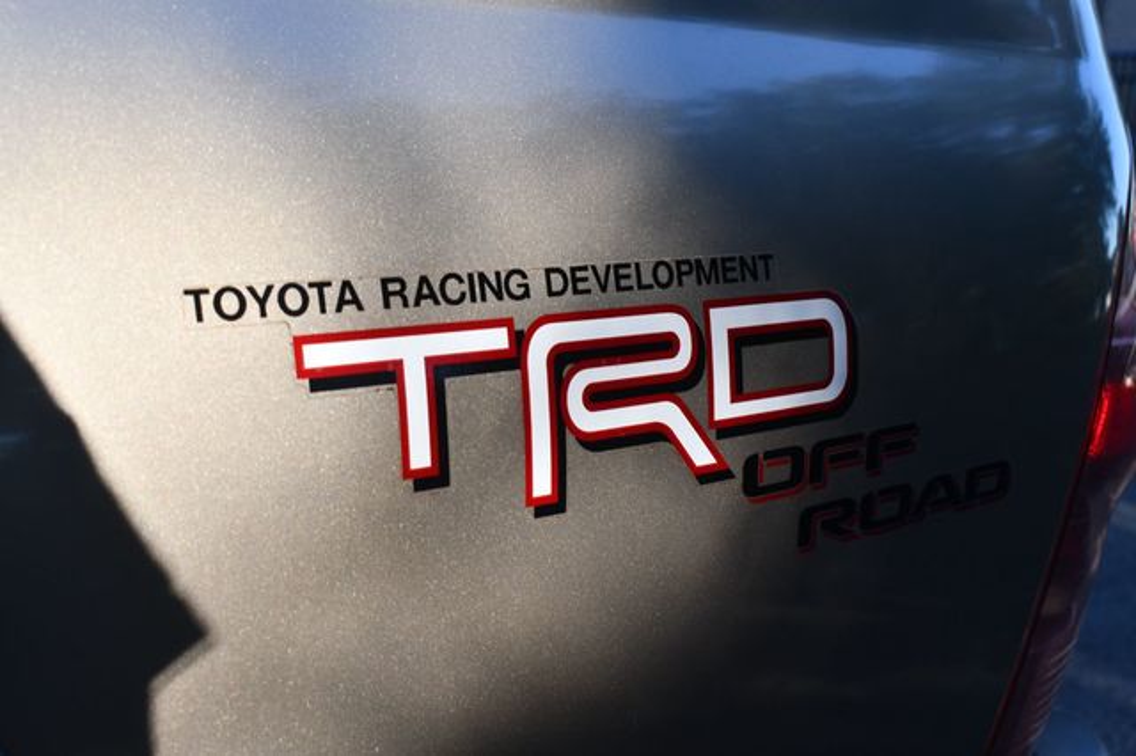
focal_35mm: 48
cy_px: 378
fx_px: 1514
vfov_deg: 28.0
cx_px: 568
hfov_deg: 41.1
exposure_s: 1/250
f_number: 8
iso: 160
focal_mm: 32
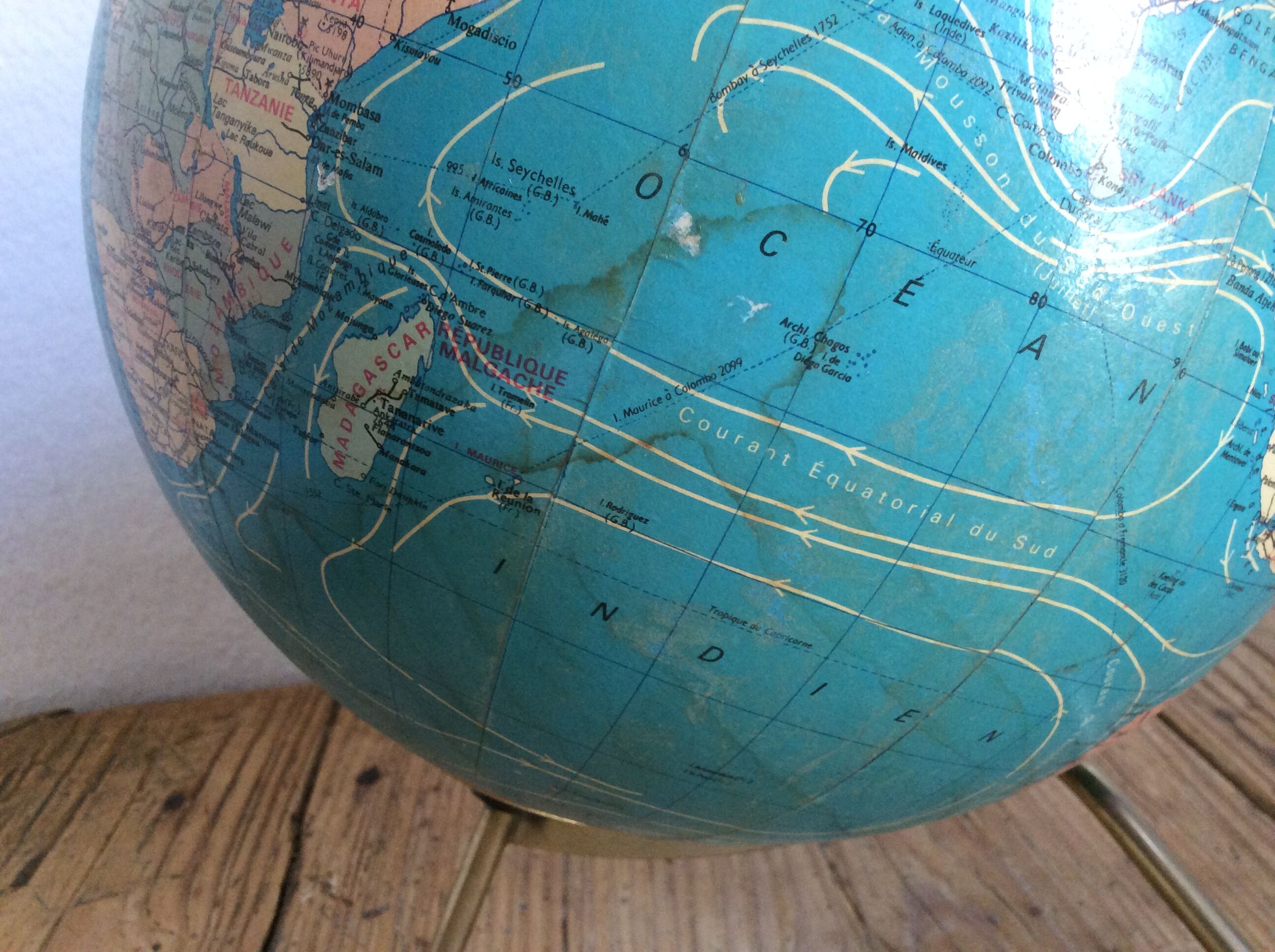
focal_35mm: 32
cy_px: 476
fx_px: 1177
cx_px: 638
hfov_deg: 56.9
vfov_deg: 44.1
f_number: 2.4
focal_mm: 3.3
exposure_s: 1/25
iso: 100
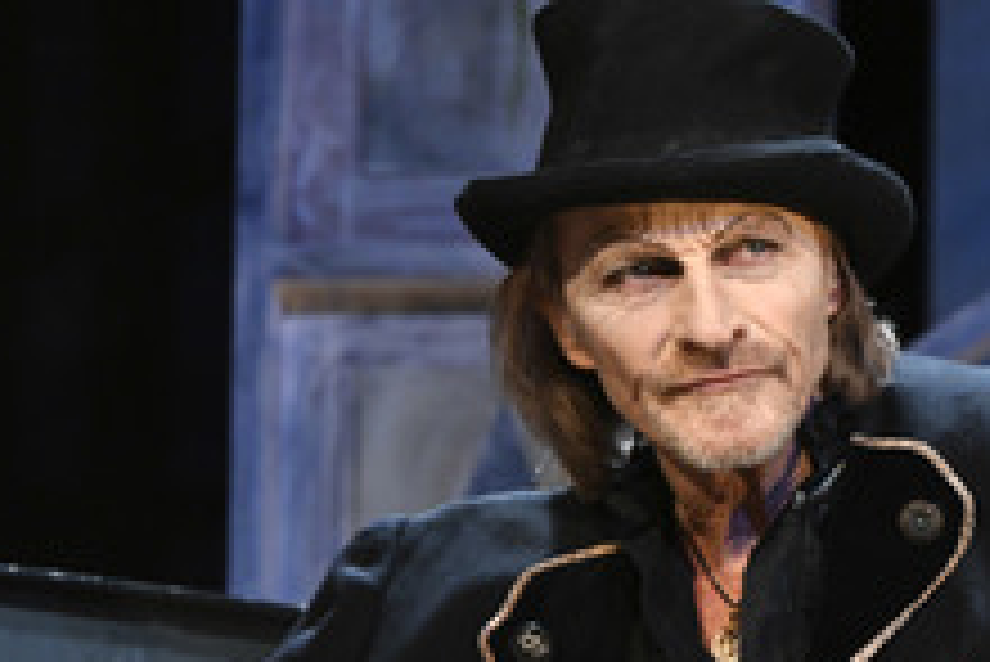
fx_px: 11282
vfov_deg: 3.4
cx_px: 880
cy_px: 603
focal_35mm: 410
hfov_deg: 5.0
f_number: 6.3
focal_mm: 200
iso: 3200
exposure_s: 1/200
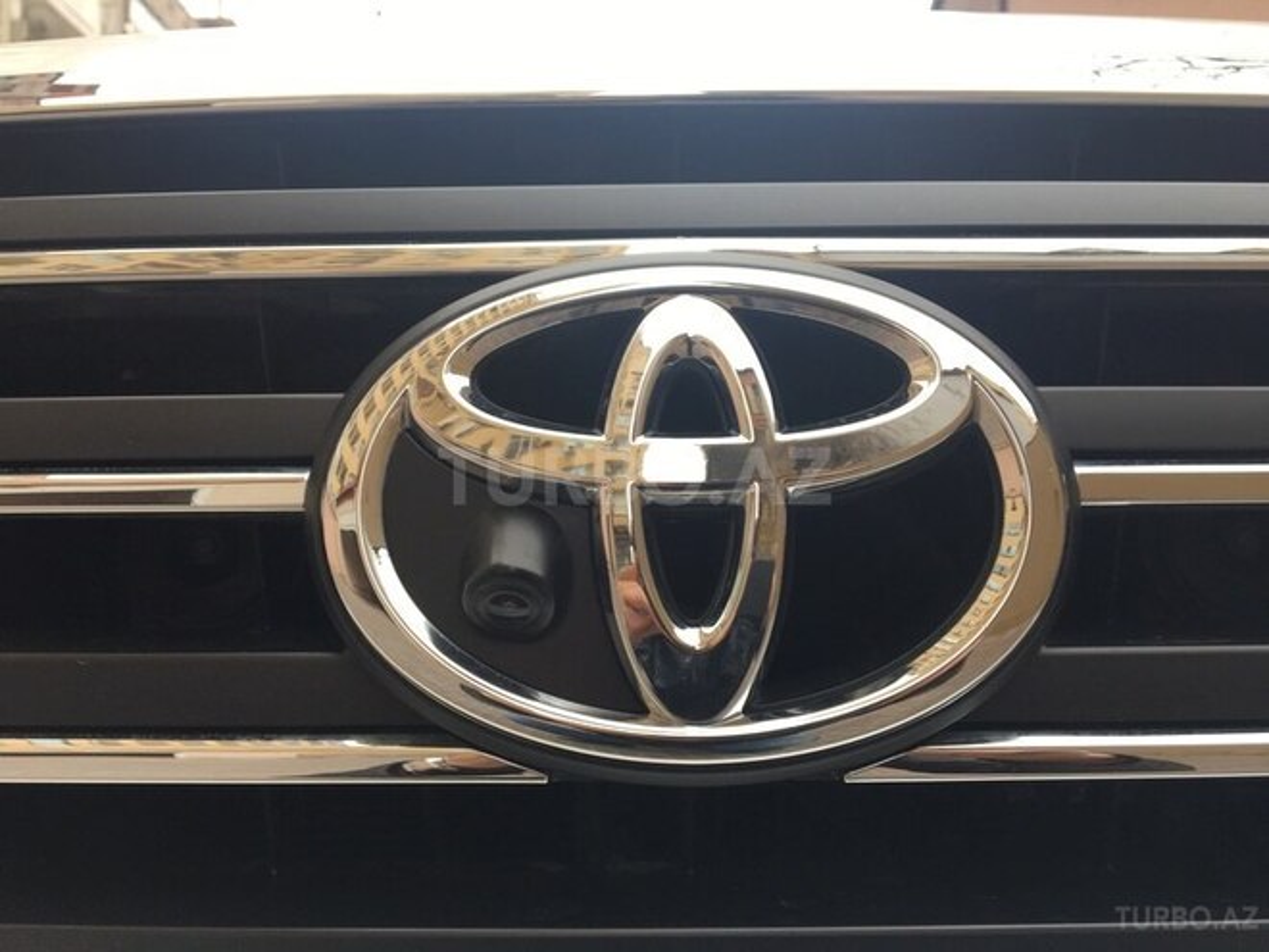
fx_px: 1063
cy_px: 476
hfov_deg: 61.7
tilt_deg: +5.6
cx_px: 634
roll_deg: -0.2
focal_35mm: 29
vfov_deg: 48.2
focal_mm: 4.15
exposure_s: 1/50
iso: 32
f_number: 2.2
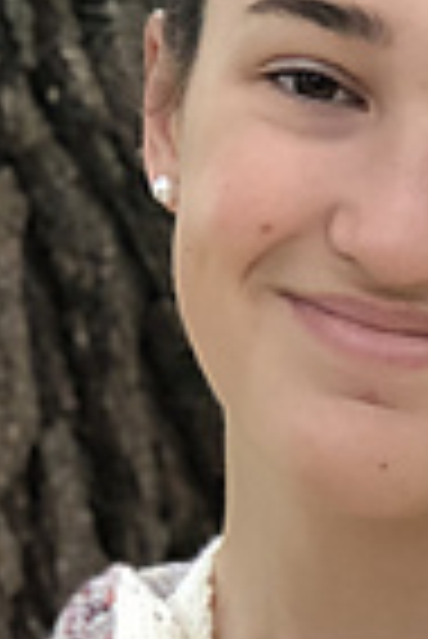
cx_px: 482
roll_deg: +2.3
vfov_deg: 7.7
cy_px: 626
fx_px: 4750
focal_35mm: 267
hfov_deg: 5.1
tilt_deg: -5.3
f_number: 2.8
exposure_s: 1/30
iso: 64
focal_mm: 6.6
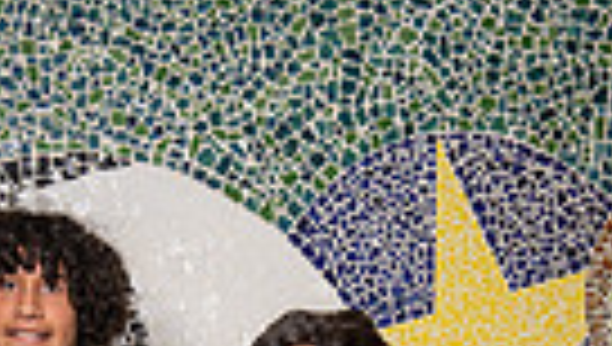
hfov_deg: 25.6
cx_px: 306
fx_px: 1349
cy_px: 890
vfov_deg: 11.5
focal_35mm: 83
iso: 400
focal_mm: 24
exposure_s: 1/250
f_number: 8
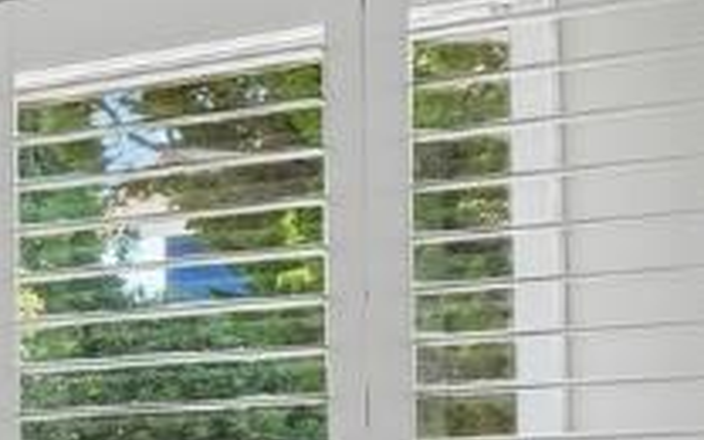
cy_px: 574
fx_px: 1976
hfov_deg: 12.0
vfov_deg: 12.3
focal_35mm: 103
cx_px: -1313
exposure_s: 1/25
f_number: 8
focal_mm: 14
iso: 640
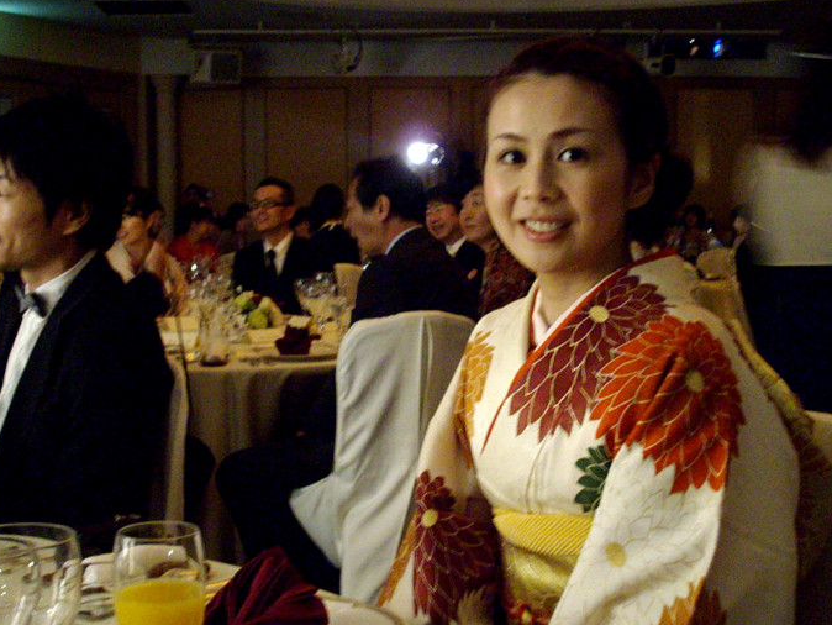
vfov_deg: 25.2
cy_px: 329
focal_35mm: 58
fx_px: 1395
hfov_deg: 33.2
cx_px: 410
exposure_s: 1/4
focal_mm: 7.6
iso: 400
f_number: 3.1
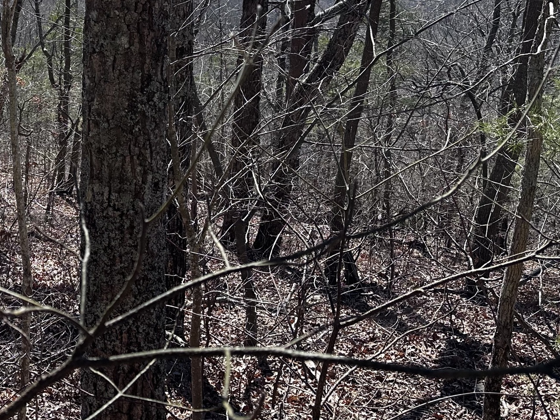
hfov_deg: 31.3
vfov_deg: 25.1
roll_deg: +2.0
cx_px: 5
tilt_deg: -16.0
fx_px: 922
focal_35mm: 57
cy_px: 62
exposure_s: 1/1473
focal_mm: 6.86
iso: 80
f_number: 1.78
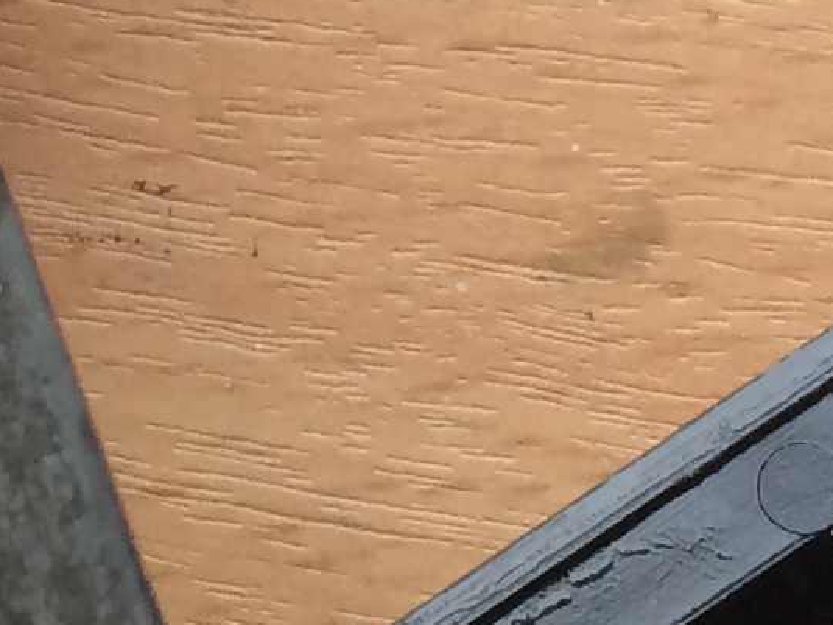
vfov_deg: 7.9
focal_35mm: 177
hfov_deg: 11.1
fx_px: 4258
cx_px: 47
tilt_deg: -71.1
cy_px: -697
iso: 40
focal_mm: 4.15
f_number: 2.2
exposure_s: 1/33
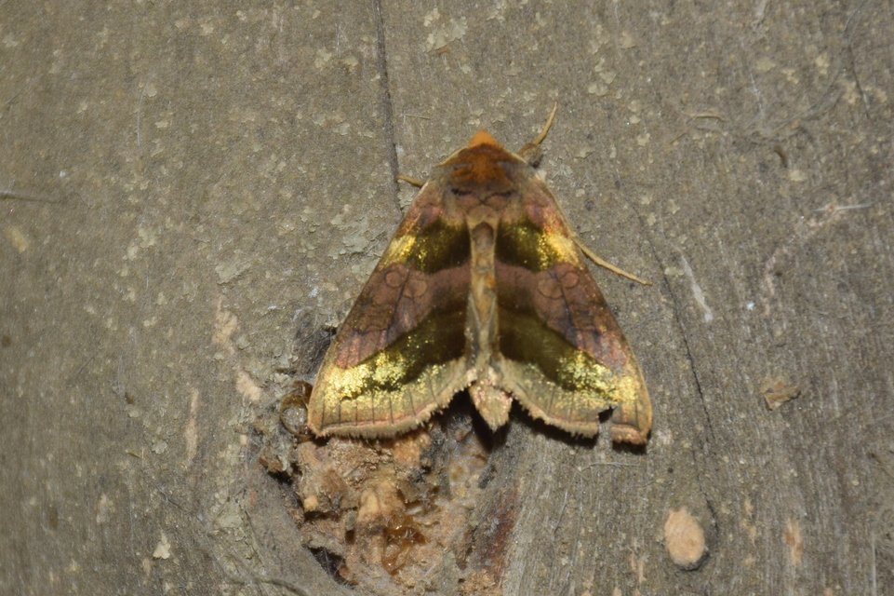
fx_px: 5213
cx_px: 447
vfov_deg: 6.5
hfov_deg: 9.8
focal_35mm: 210
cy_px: 298
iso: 320
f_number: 7.1
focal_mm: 140
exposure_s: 1/60
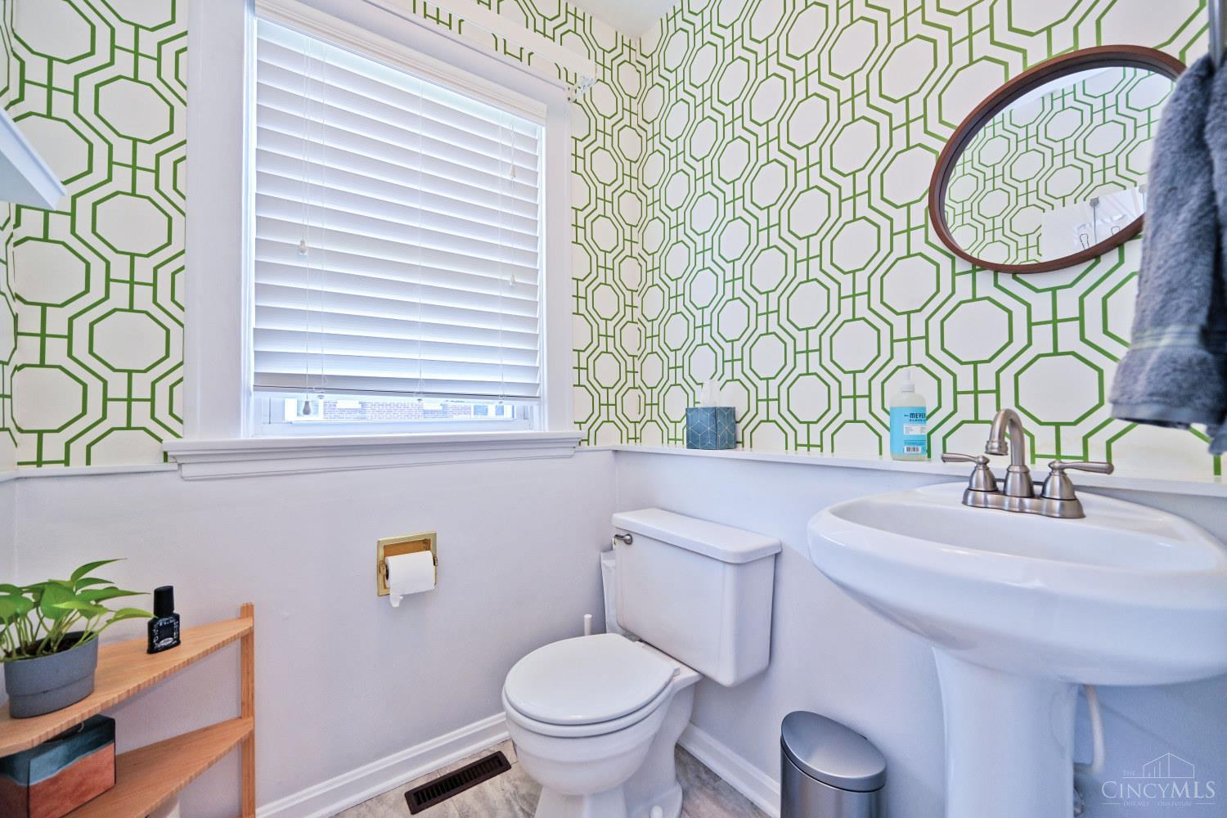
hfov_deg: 104.3
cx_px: 614
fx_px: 477
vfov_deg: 81.2
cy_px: 409
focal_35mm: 14
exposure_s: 1/60
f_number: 4
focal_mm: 14
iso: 280
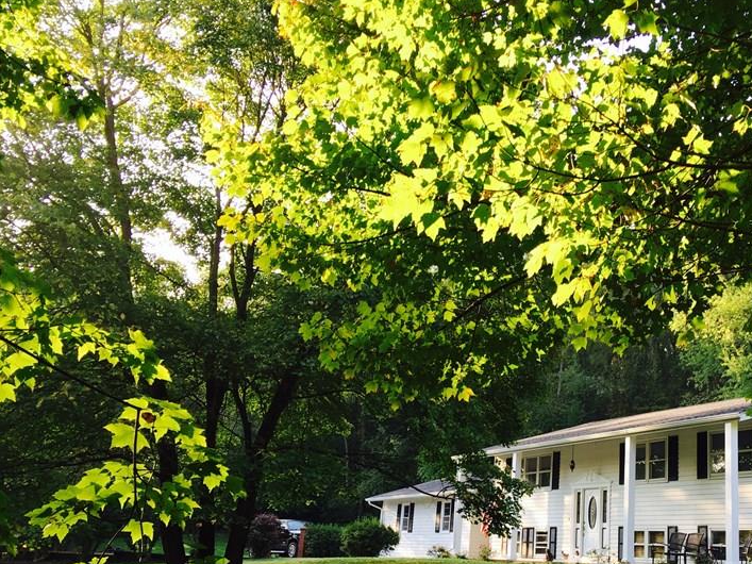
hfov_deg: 44.1
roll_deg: -3.3
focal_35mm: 42
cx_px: 509
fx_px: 912
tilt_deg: +14.9
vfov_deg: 34.2
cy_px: 346
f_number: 2.2
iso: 25
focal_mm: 4.15
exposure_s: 1/120
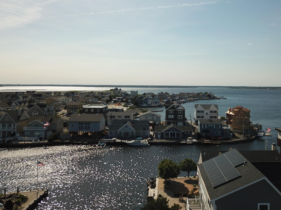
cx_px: 179
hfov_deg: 52.0
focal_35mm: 35
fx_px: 284
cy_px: 85
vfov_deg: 40.5
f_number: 2.2
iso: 100
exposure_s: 1/3322
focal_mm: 4.73
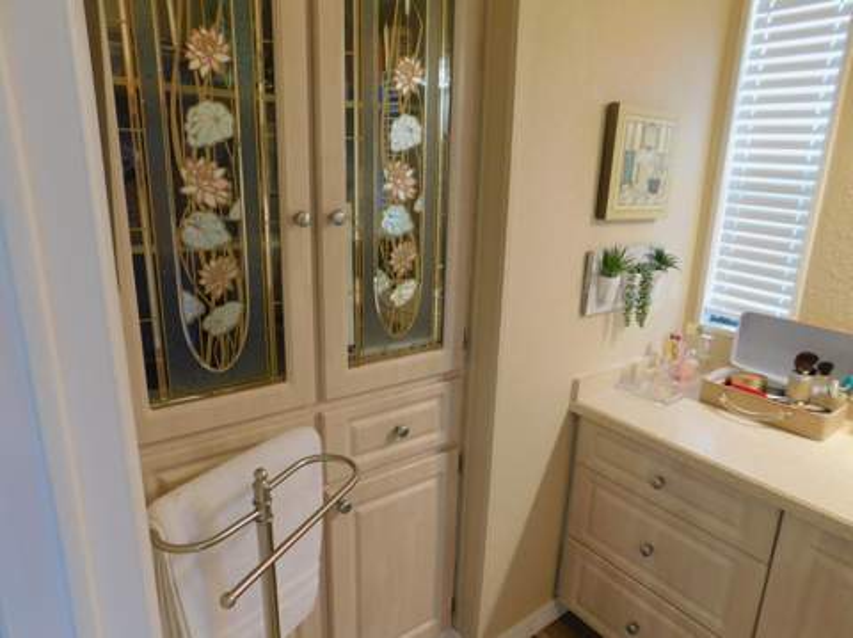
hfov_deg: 74.0
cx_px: 426
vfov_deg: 58.8
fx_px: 566
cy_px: 319
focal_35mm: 23
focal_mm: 4
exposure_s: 1/30
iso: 180
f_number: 3
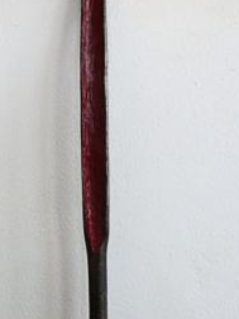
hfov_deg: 22.6
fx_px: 598
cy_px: 158
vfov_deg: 29.8
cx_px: 100
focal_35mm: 65
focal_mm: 7.4
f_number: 3.8
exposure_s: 1/25
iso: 400
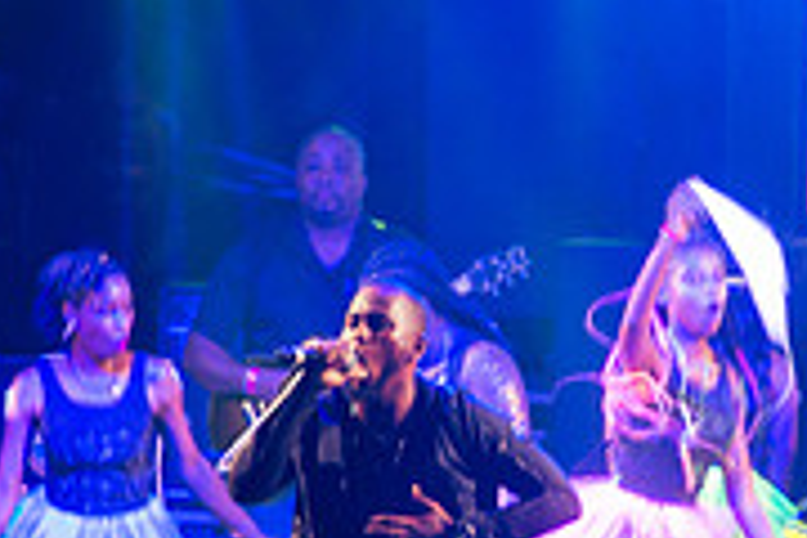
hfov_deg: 1.9
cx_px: 592
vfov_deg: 1.3
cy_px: 323
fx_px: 24544
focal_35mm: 1095
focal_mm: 340
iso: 2500
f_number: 5.6
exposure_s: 1/60
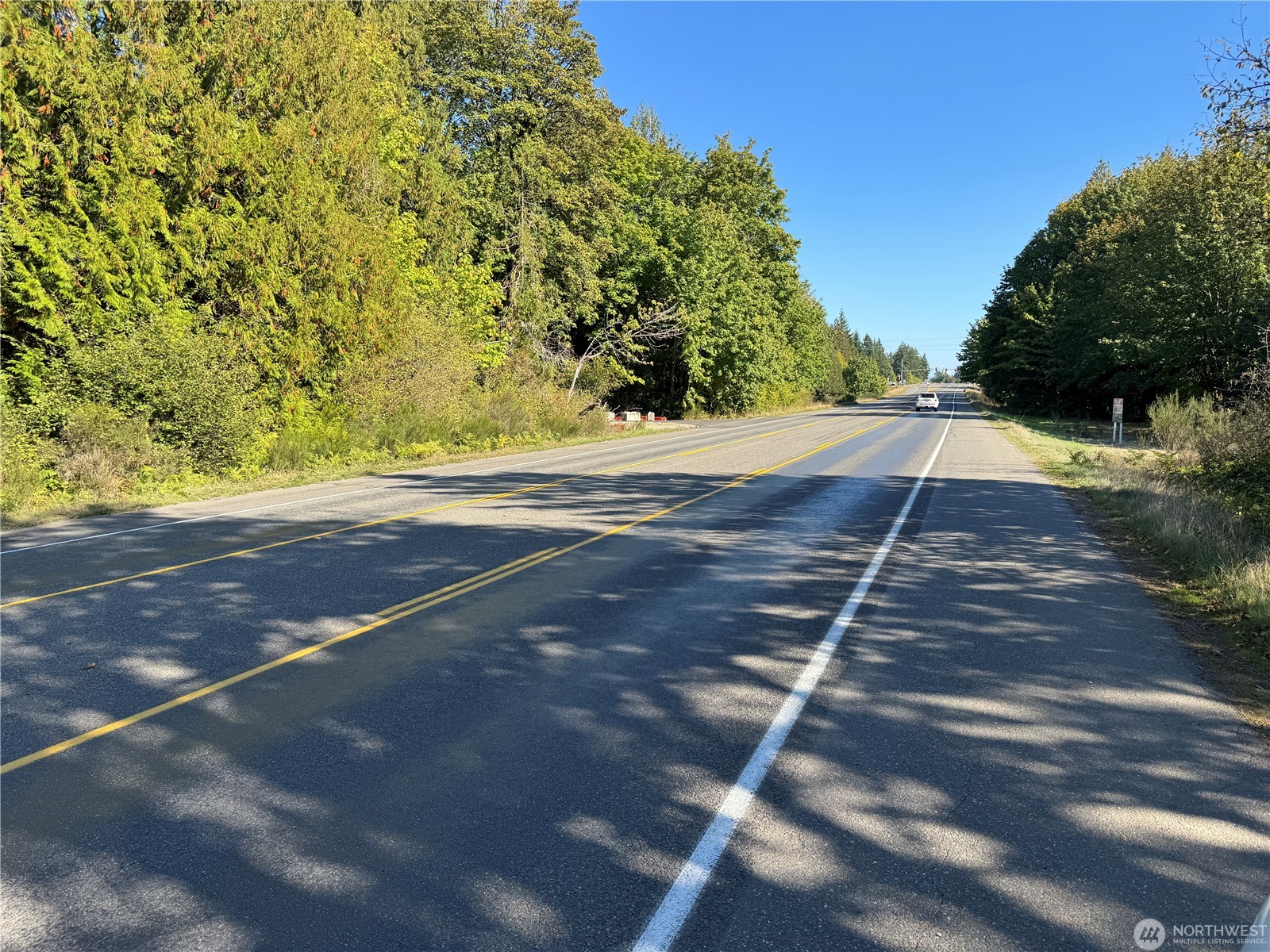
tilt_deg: -6.9
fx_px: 881
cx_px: 635
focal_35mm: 24
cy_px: 476
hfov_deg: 71.6
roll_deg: -0.1
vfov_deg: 56.8
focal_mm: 6.76
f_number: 1.78
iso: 80
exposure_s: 1/1456
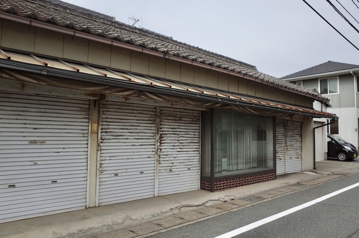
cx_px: 180
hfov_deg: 65.6
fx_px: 279
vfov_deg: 46.2
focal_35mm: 28
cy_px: 119
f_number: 8
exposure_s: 1/350
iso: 200
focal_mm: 18.3
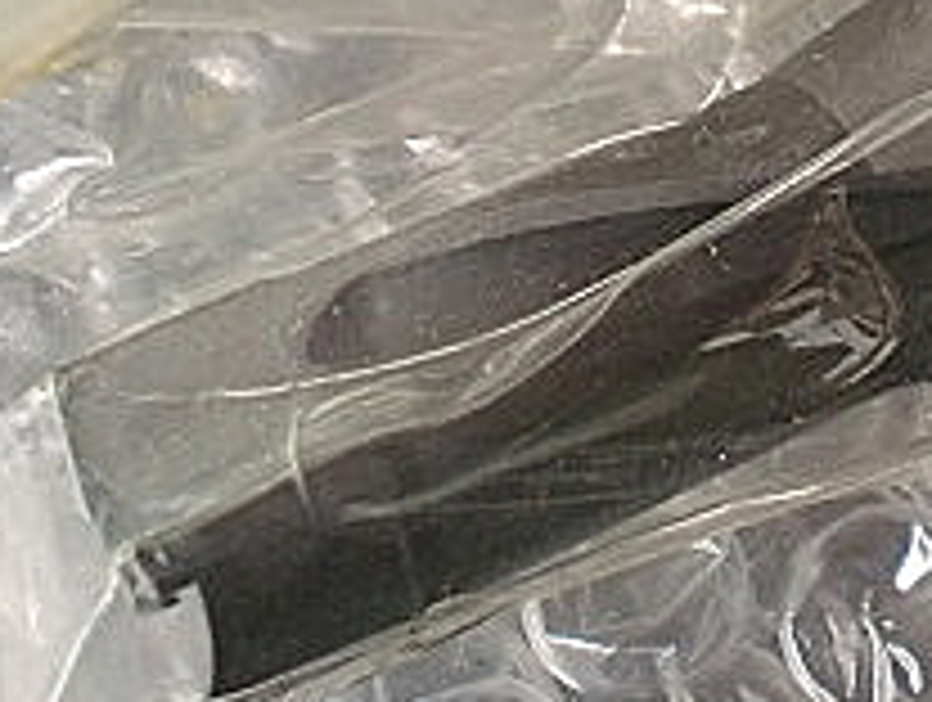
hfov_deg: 17.6
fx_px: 2913
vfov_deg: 13.5
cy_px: -81
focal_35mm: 108
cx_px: 982
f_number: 3.1
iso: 250
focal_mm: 6.3
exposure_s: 1/60
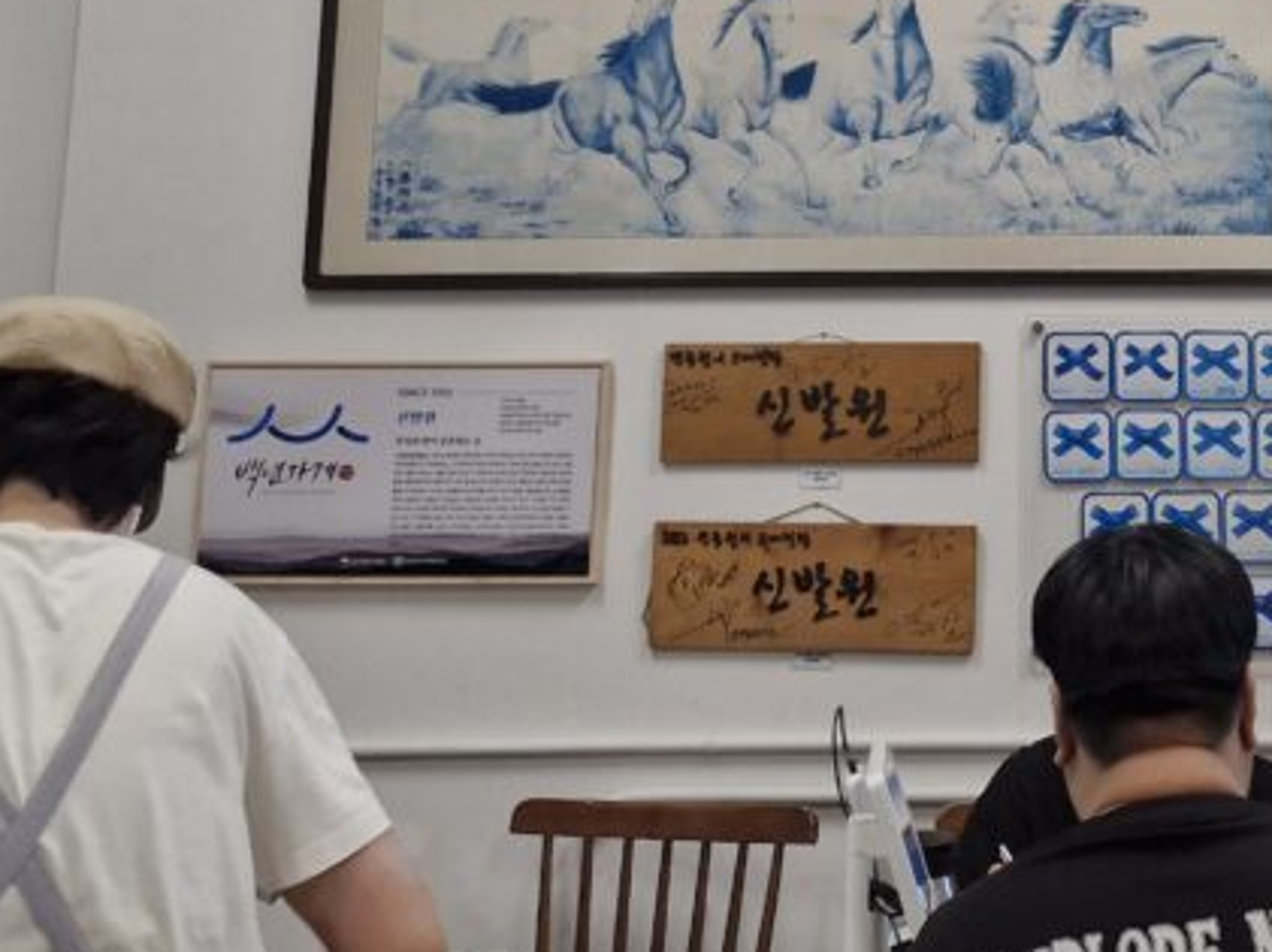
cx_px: 1109
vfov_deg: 24.3
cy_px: -94
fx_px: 2056
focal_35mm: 56
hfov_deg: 32.9
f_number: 1.8
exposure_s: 1/120
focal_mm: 5.54
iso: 320
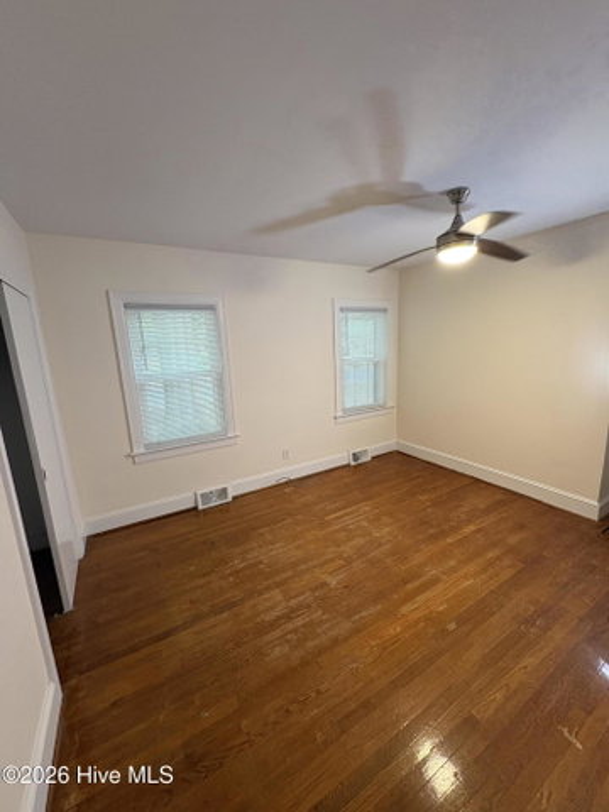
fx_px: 328
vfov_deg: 102.1
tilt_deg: -9.5
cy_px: 406
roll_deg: +1.5
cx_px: 304
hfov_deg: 85.7
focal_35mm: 14
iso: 320
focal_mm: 2.22
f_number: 2.2
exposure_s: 1/60
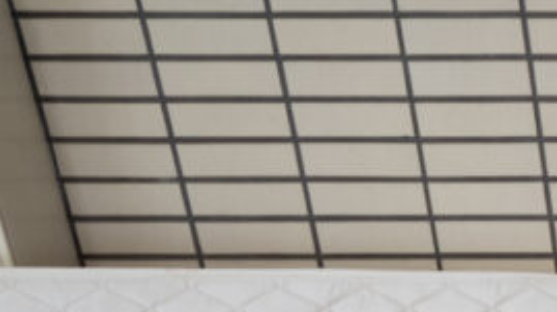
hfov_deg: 18.4
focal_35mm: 95
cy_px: 822
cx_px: 956
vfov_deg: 10.4
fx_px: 1402
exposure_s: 1/25
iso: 200
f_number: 3.2
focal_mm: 11
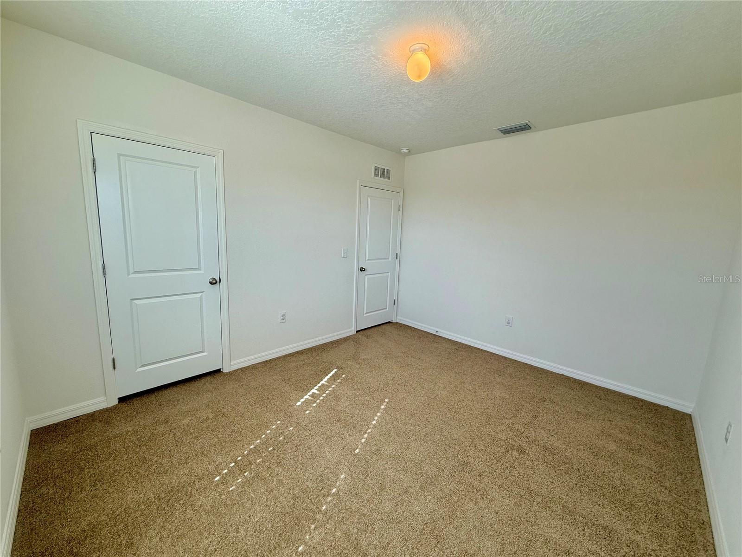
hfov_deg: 102.1
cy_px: 278
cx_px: 371
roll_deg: -3.1
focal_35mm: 14
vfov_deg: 85.7
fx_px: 300
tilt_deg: -8.4
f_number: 2.2
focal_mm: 2.22
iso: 64
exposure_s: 1/120
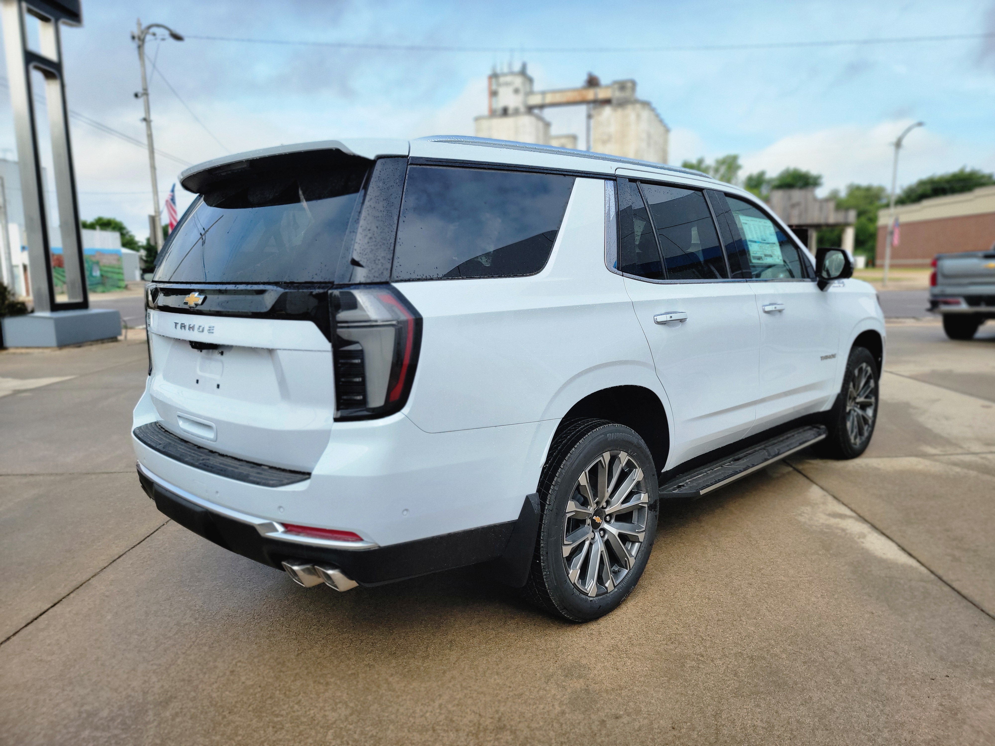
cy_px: 373
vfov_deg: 56.8
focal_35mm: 24
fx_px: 690
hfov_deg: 71.6
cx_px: 498
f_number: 1.8
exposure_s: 1/696
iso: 16
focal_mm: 6.7
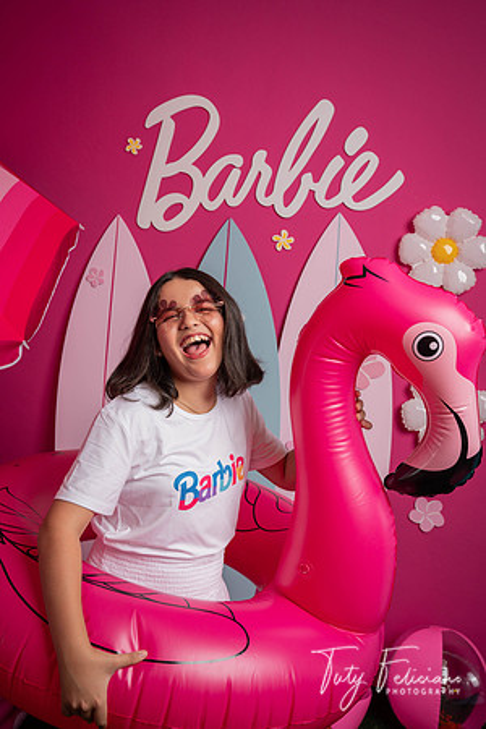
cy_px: 364
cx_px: 243
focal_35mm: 34
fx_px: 688
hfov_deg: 38.9
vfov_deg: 55.8
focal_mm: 34
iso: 250
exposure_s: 1/100
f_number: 5.6
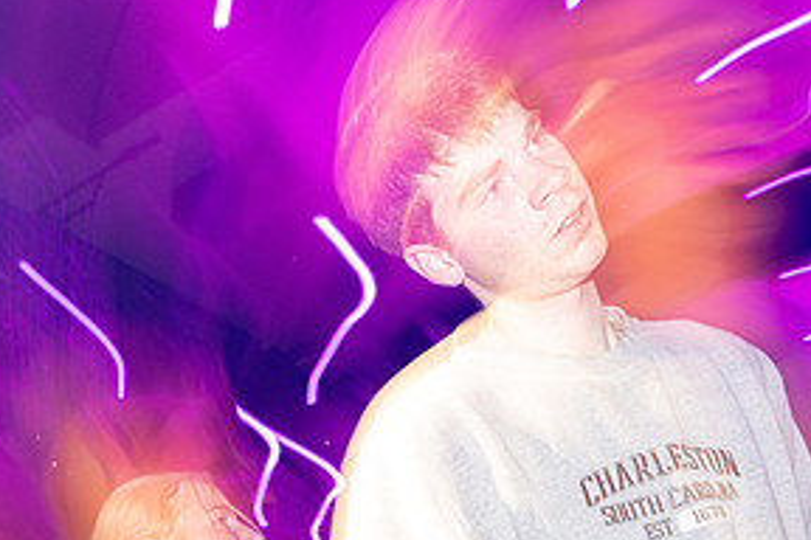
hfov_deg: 20.8
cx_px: 325
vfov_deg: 13.7
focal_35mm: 98
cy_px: 604
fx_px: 2208
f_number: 5.6
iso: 400
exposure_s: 1/2.5
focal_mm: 25.5
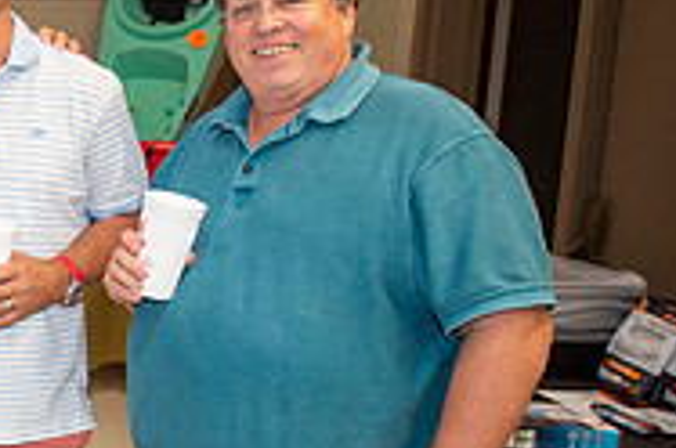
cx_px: -213
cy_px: 260
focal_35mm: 59
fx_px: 1106
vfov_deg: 22.9
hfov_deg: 27.9
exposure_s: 1/100
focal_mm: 19
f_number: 2.8
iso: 1250
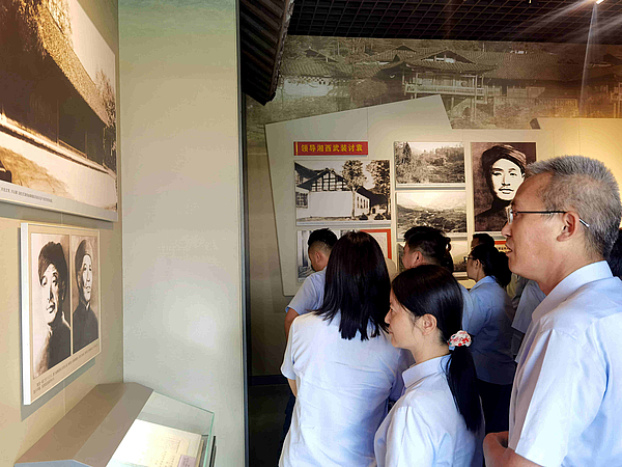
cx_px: 311
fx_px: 485
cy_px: 234
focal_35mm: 27
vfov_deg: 51.4
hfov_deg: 65.3
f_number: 1.9
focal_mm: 6.71
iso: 160
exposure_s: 1/50
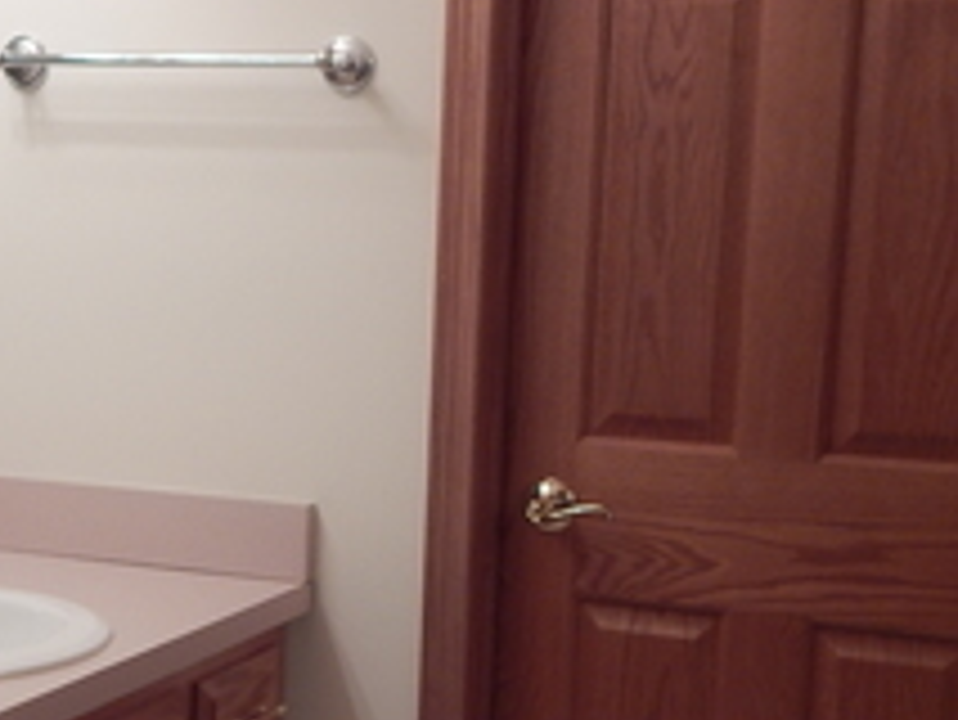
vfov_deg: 22.0
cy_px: 554
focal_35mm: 66
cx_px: 274
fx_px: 1828
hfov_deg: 29.0
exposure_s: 1/30
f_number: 3
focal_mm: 4
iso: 140
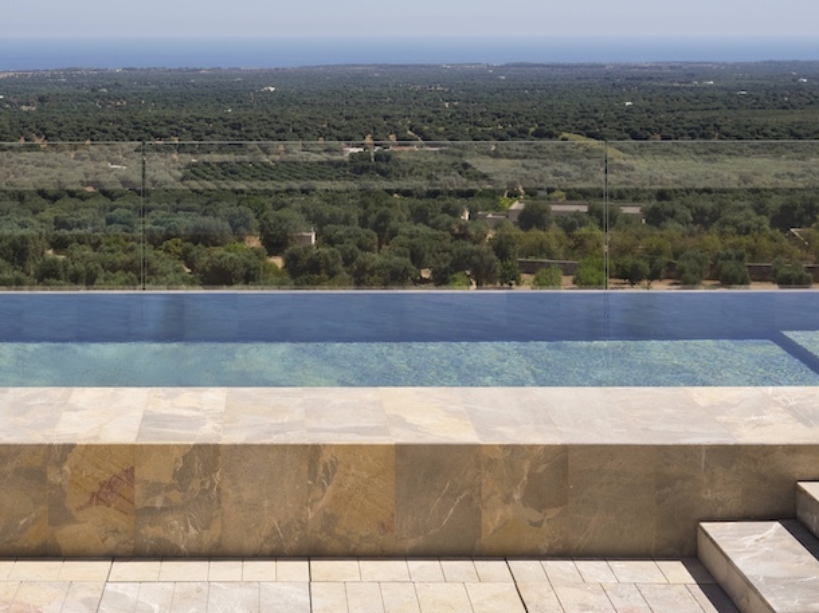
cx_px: 219
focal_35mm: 61
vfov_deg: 23.2
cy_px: 35
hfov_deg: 31.2
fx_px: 1443
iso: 400
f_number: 16
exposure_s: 1/500
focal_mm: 38.9
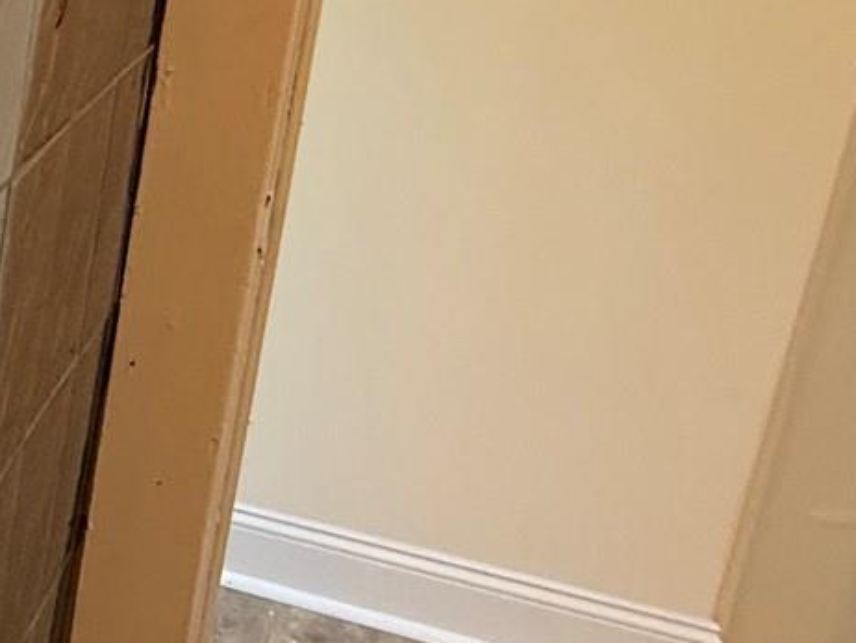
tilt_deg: -14.6
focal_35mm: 62
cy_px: 159
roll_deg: +1.7
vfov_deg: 23.4
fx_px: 1534
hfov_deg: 17.9
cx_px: -952
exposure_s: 1/60
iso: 200
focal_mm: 2.22
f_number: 2.2
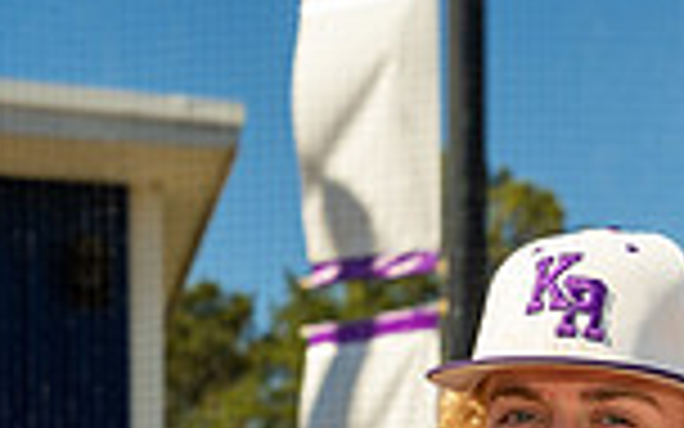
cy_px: 1009
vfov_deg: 6.8
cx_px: 544
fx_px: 3430
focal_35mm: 184
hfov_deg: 11.3
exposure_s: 1/125
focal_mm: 61
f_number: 5.6
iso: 100
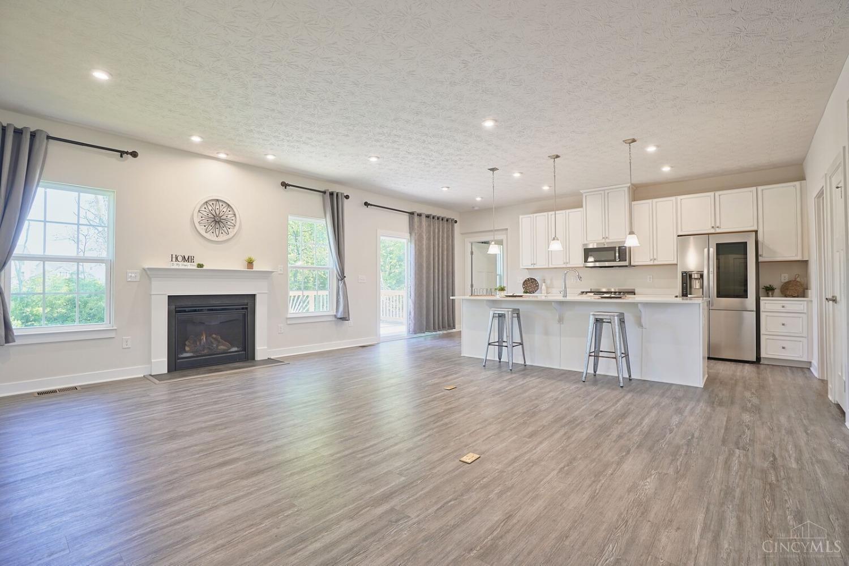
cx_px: 424
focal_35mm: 16
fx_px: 377
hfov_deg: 96.8
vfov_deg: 73.7
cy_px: 283
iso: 400
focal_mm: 16
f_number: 7.1
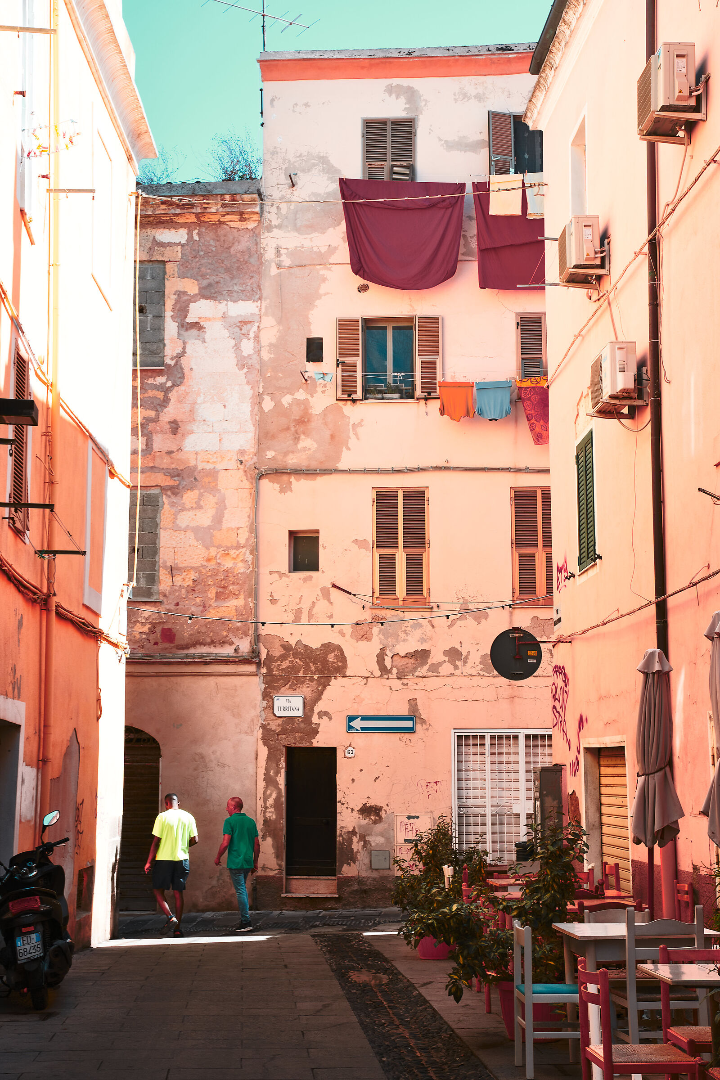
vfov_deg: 39.6
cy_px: 540
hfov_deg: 27.0
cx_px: 360
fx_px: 1500
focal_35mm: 50
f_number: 6.4
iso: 200
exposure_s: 1/250
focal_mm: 33
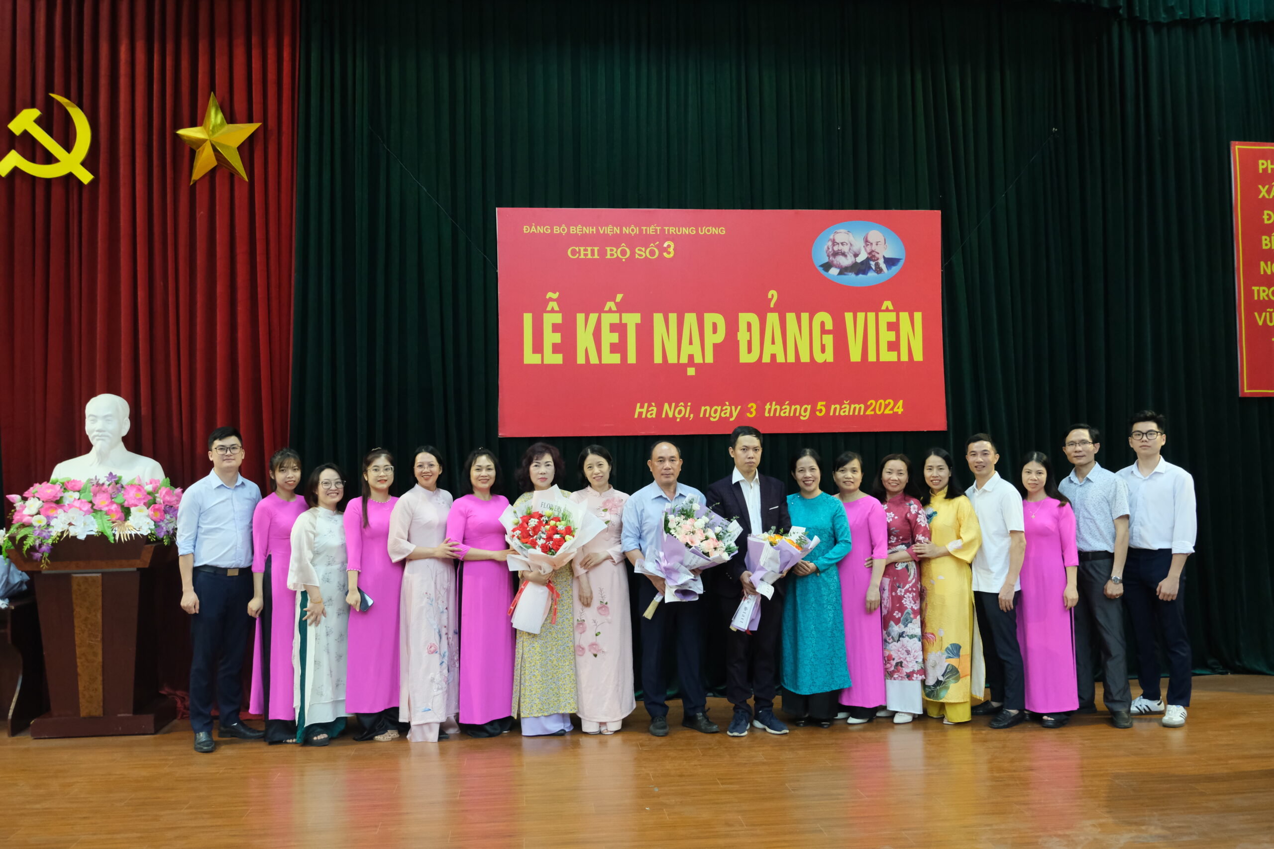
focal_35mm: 31
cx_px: 637
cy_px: 424
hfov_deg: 60.3
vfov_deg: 42.3
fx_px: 1097
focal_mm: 20.9
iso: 3200
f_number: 4.2
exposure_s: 1/40
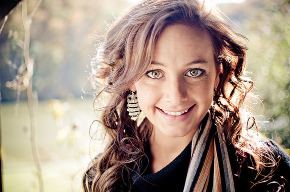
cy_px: 96
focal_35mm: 52
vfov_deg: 25.7
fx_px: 422
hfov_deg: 37.9
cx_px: 145
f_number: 1.8
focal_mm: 35
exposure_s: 1/640
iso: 200
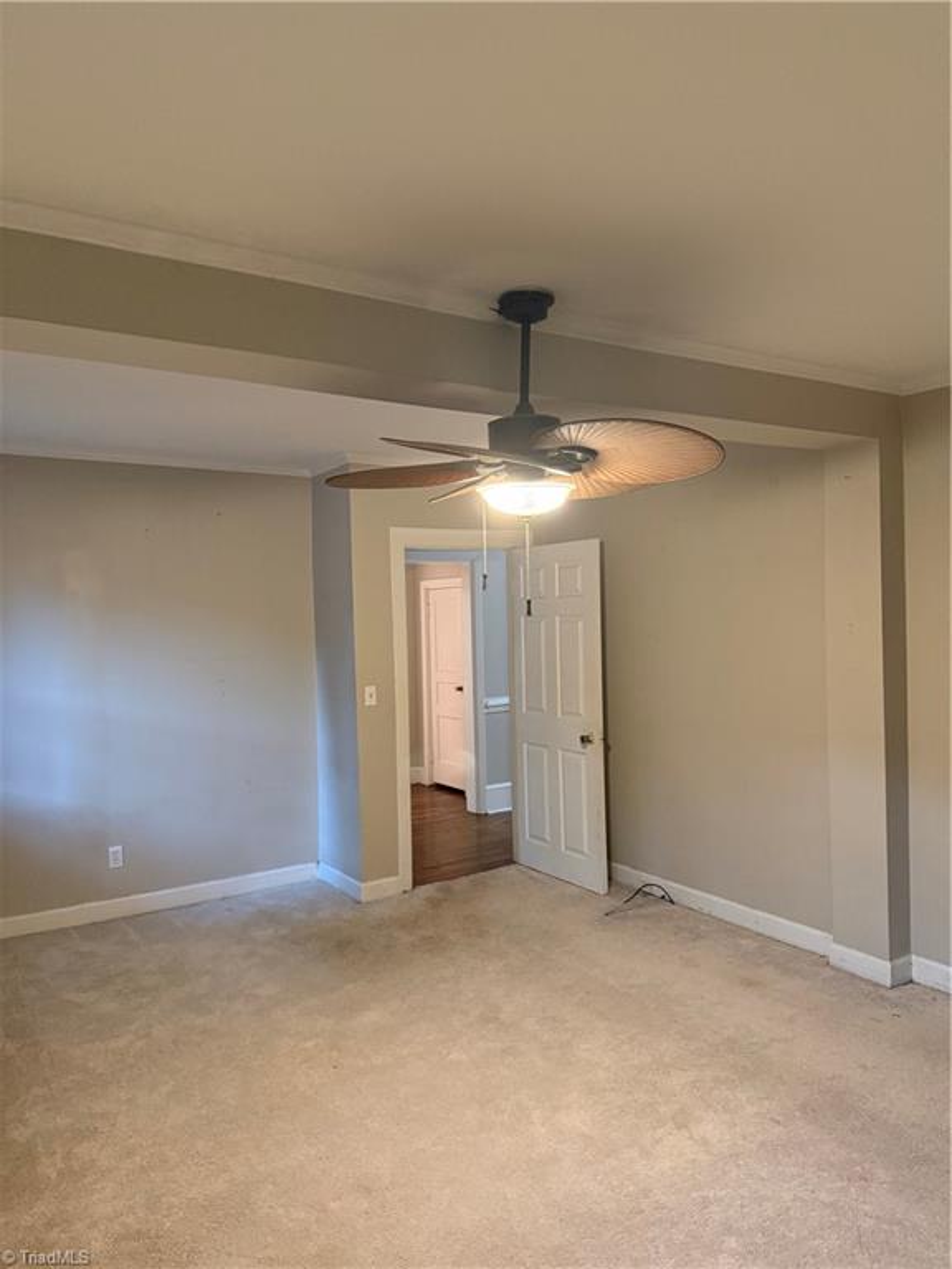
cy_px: 634
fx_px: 880
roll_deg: +1.9
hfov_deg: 56.8
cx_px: 476
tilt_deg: +1.1
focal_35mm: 24
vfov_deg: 71.6
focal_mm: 6.76
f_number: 1.78
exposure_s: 1/60
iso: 640
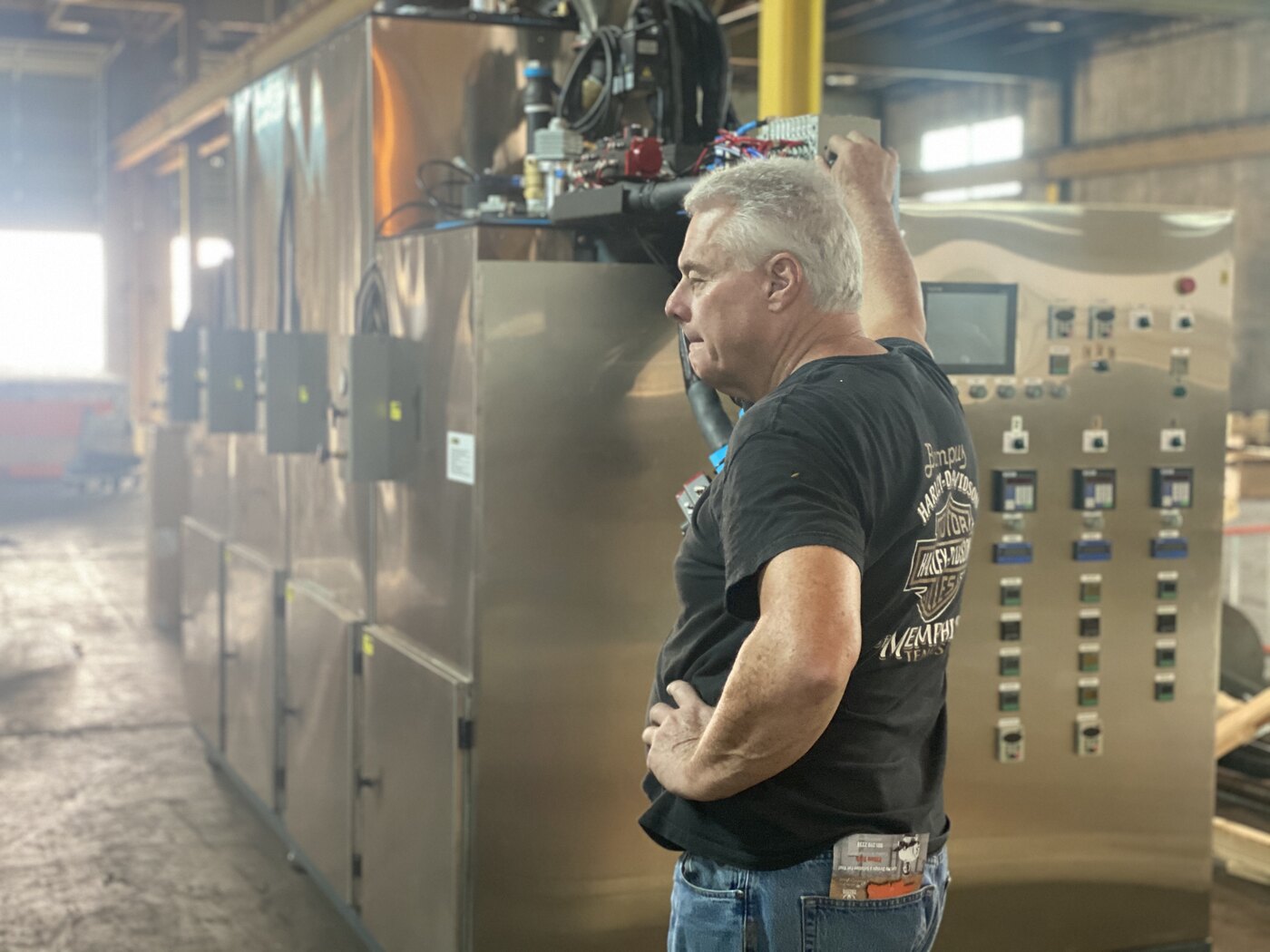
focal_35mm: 52
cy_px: 476
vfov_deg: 28.0
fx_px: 1908
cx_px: 635
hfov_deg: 36.8
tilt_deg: -4.3
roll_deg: -1.2
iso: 400
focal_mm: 6
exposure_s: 1/40
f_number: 2
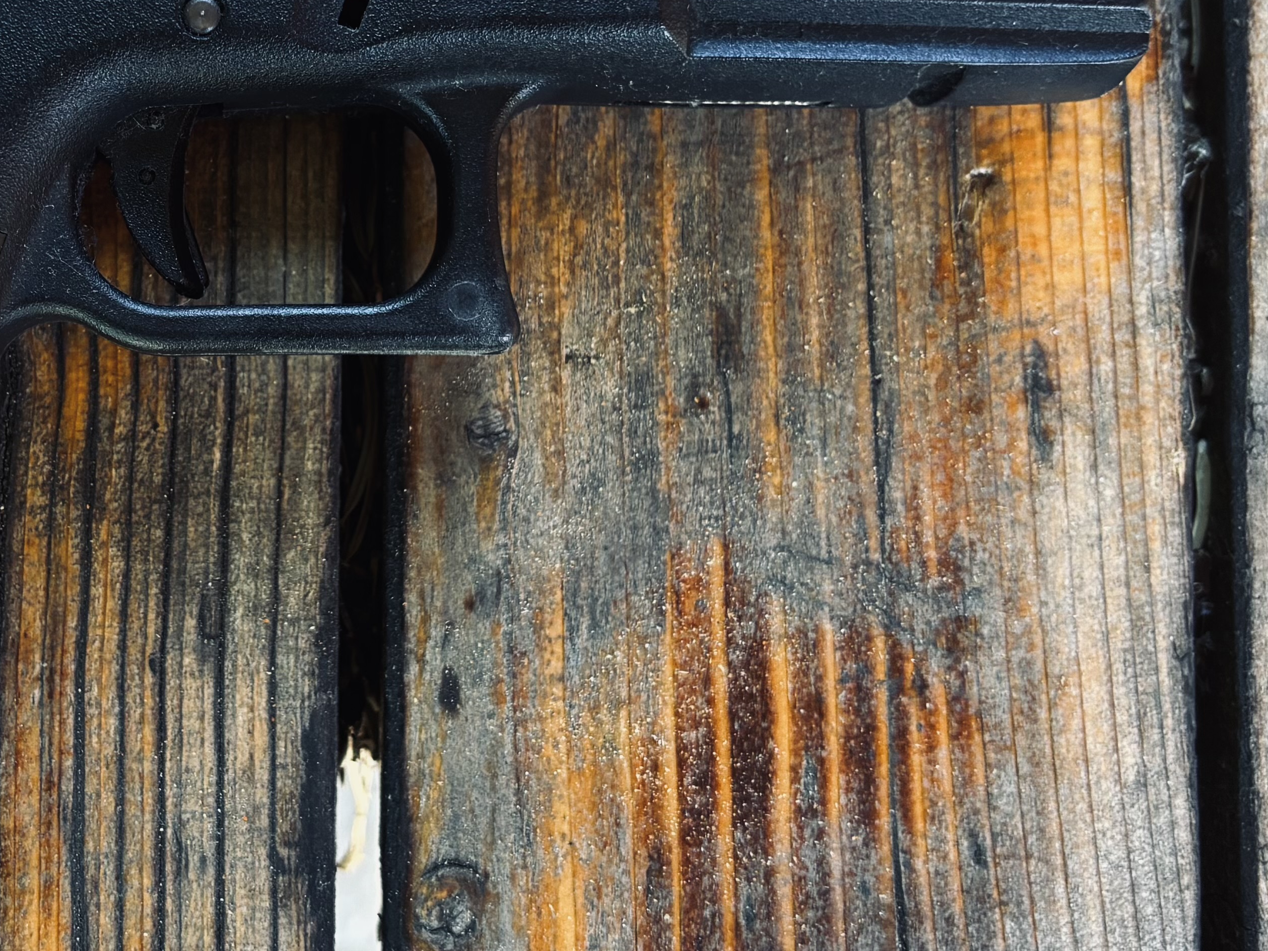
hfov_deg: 31.6
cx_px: 210
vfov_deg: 24.6
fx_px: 2161
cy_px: 276
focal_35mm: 59
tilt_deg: -85.4
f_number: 1.6
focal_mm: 5.96
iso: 160
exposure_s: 1/60
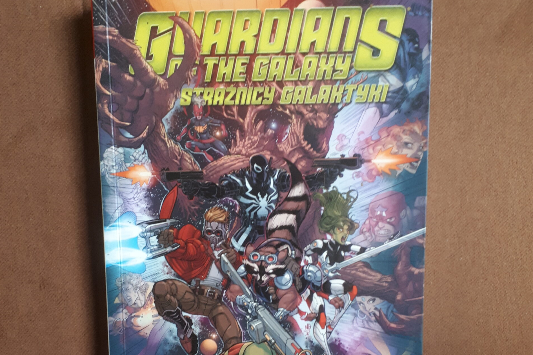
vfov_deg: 34.7
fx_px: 563
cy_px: 235
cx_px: 269
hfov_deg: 50.7
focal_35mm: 38
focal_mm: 3.6
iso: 250
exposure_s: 1/15
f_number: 1.9
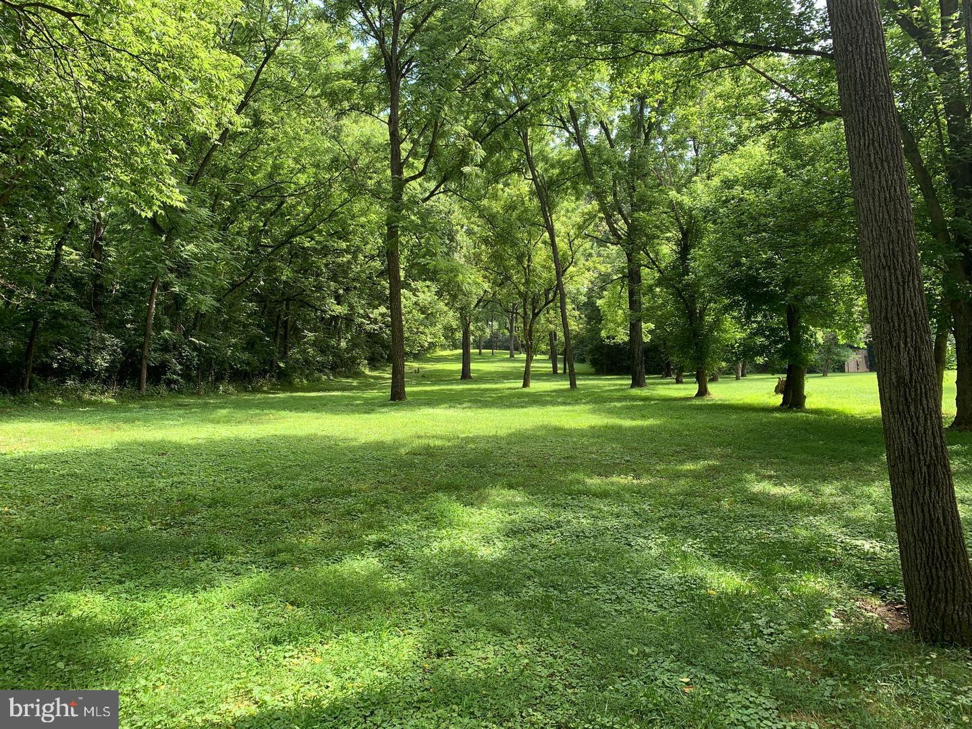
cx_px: 486
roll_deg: +0.7
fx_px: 730
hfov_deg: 67.3
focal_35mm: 26
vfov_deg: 53.1
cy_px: 364
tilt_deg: +2.0
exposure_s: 1/272
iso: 25
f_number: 1.8
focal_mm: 4.25
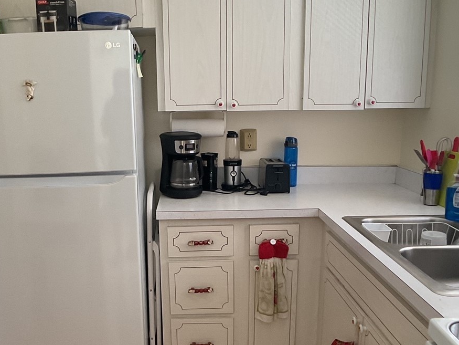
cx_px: 183
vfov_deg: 27.5
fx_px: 703
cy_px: 211
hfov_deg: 36.0
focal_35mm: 53
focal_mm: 3
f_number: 1.8
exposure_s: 1/60
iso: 100
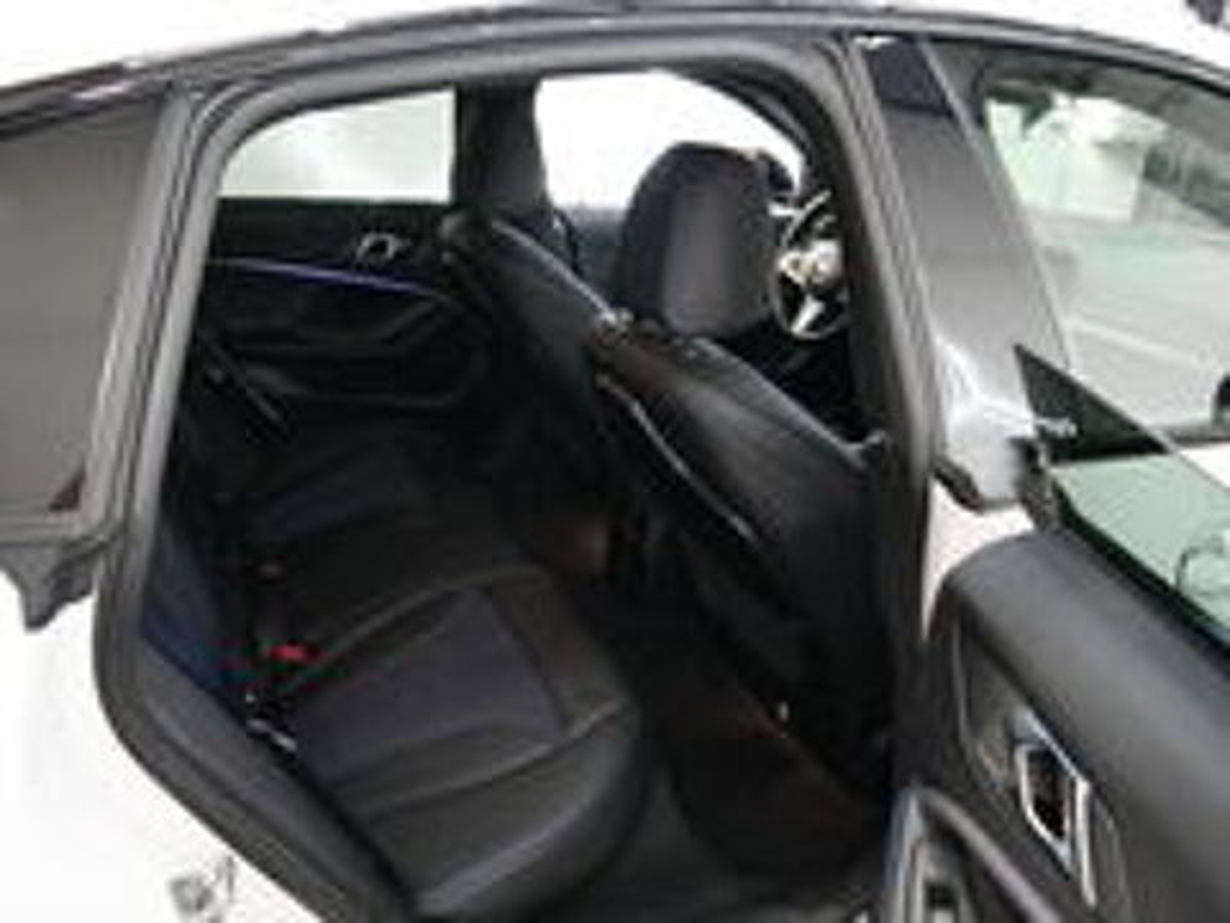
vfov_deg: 56.8
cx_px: 615
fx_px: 853
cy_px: 462
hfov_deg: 71.6
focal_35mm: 24
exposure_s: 1/60
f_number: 3.3
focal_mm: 12
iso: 2500
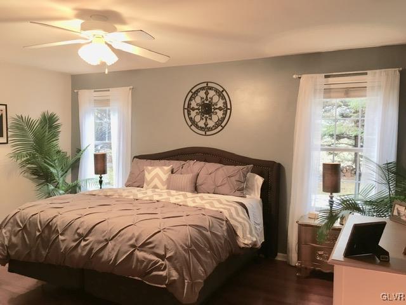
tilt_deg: -2.0
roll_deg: -1.5
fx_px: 340
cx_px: 203
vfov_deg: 48.2
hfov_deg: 61.7
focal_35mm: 29
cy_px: 152
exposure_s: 1/30
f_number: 2.2
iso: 80
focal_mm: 4.15
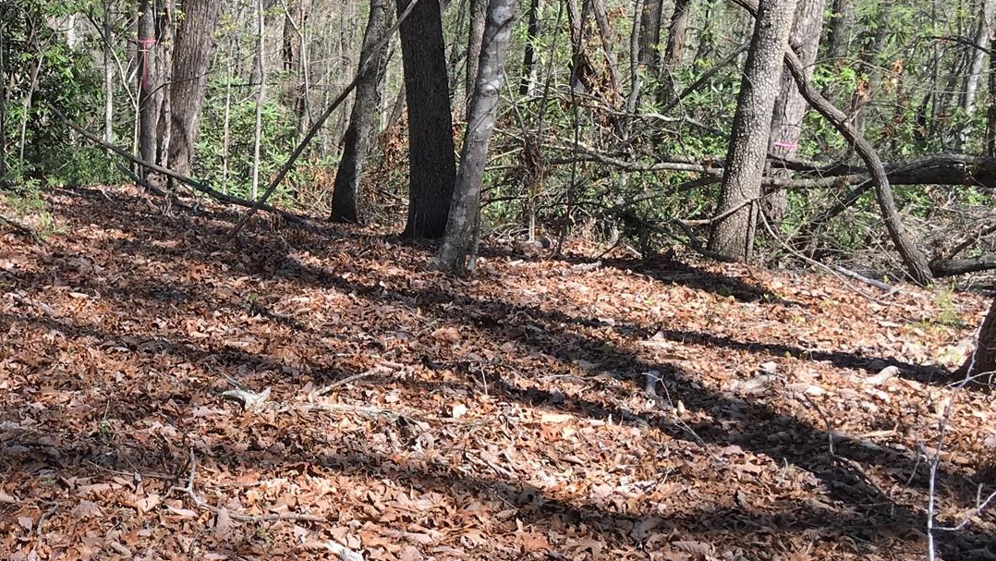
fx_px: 1585
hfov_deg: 32.9
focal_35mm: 60
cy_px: 198
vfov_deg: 20.0
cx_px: 79
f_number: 2.2
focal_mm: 4.15
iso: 25
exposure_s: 1/496
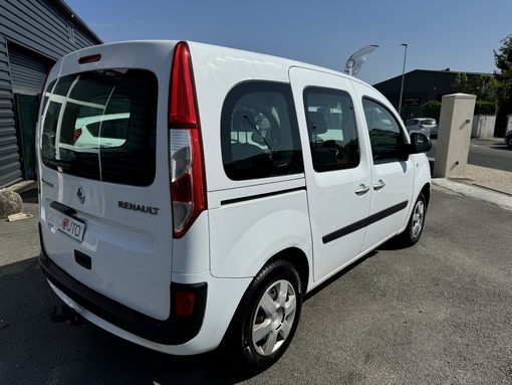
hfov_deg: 71.6
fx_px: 355
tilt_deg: -11.9
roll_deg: -0.4
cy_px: 192
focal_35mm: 24
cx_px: 256
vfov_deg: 56.9
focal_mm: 6.76
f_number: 1.78
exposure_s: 1/12346
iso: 80
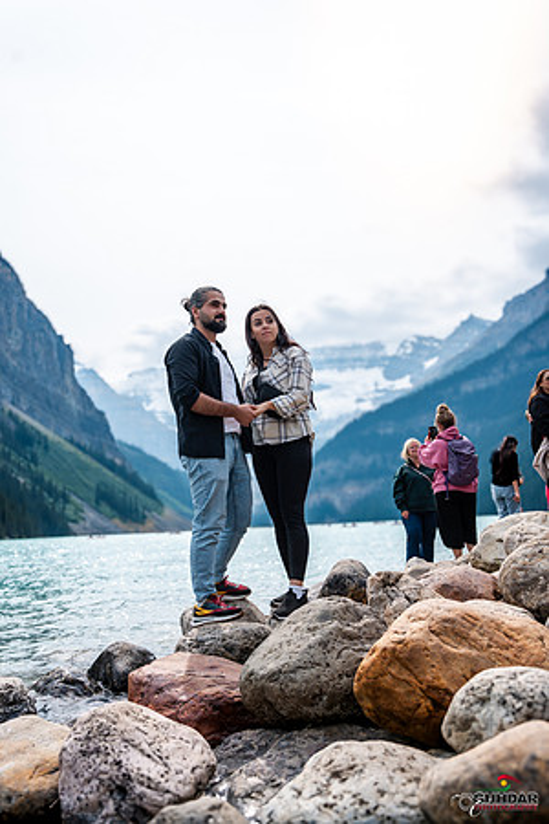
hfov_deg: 37.9
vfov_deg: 54.4
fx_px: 801
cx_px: 274
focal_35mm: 35
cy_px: 412
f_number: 5.6
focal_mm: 35
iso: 200
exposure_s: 1/1600
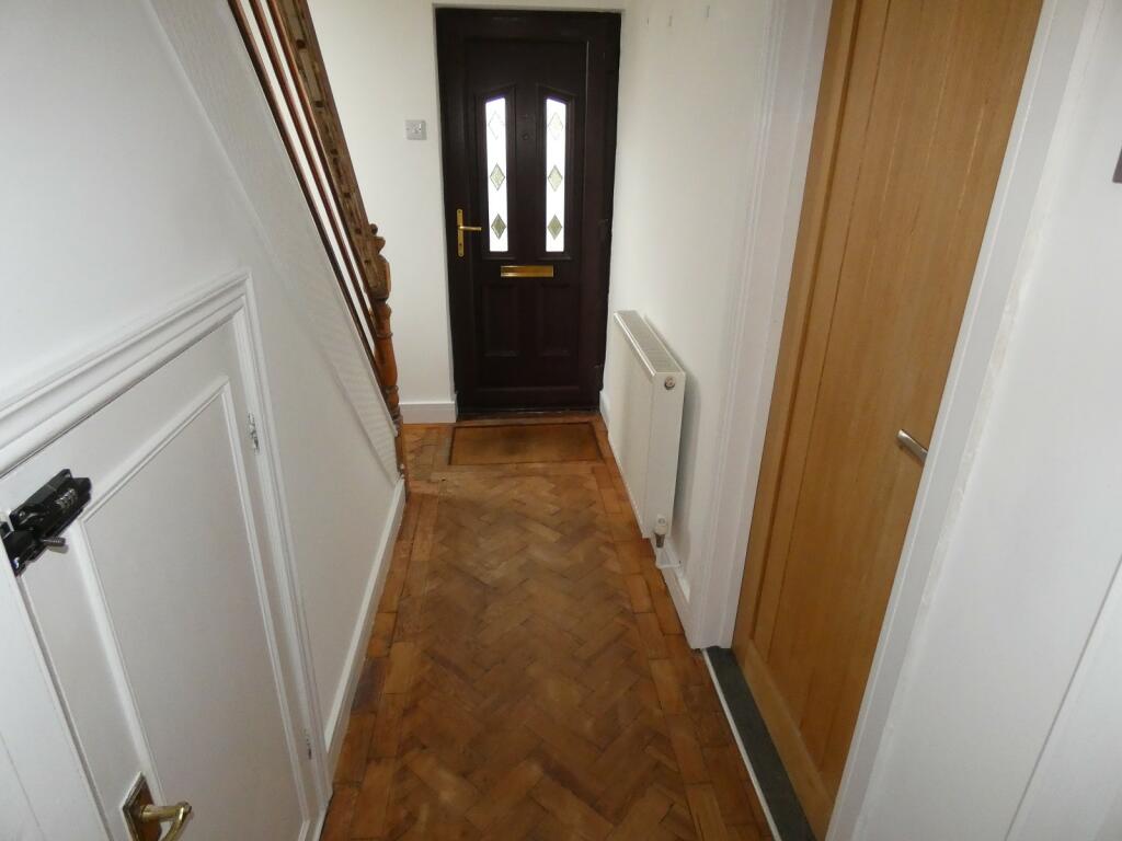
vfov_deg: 66.0
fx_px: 648
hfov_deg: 81.7
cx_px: 561
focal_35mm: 20
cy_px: 420
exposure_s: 1/60
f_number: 2.8
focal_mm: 3.6
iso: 800
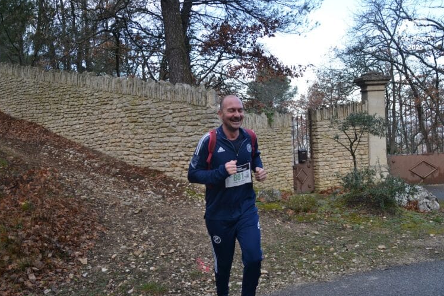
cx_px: 220
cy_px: 148
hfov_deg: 50.1
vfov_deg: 34.6
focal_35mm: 39
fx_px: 475
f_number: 3.8
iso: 400
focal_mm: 25
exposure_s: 1/640
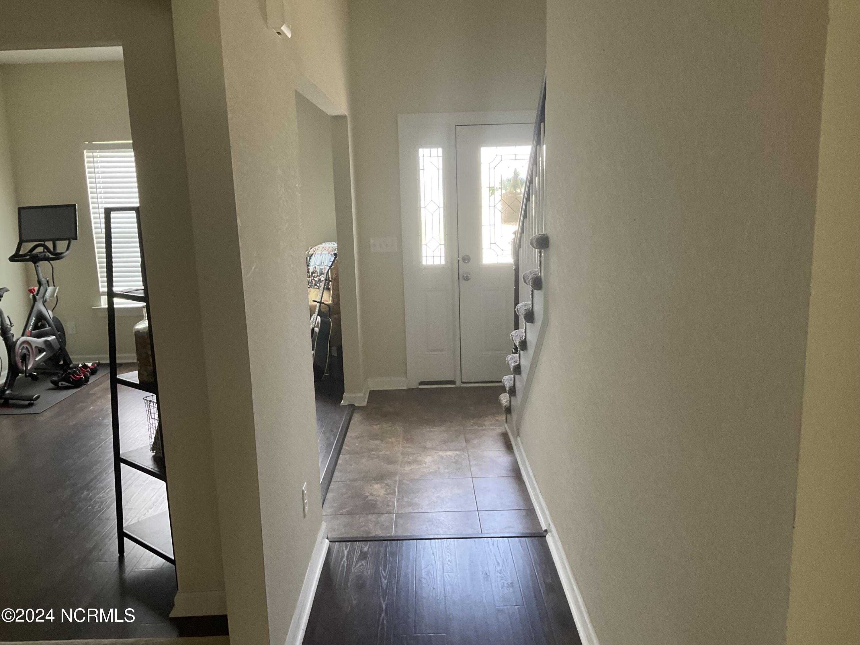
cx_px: 430
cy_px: 322
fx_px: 720
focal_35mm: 29
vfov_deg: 48.2
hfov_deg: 61.7
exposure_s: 1/60
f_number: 1.8
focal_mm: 3
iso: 125
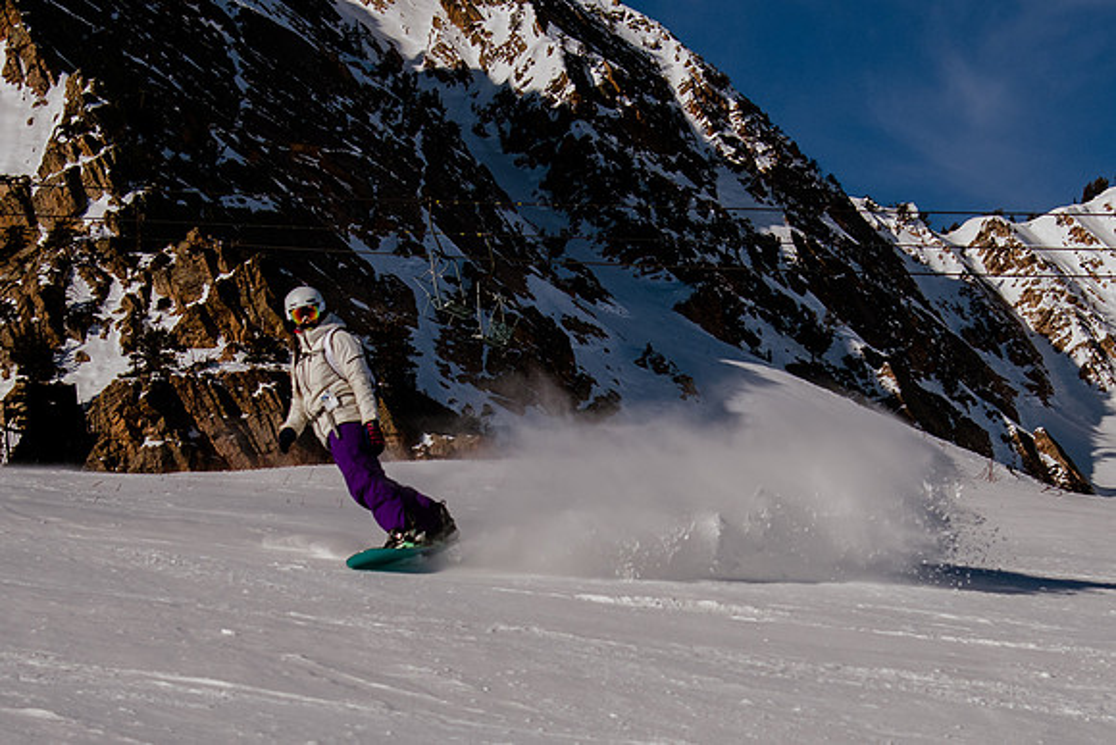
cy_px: 632
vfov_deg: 11.2
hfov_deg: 16.7
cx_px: 697
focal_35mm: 122
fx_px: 3789
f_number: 5.6
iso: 200
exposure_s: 1/5000
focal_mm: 48
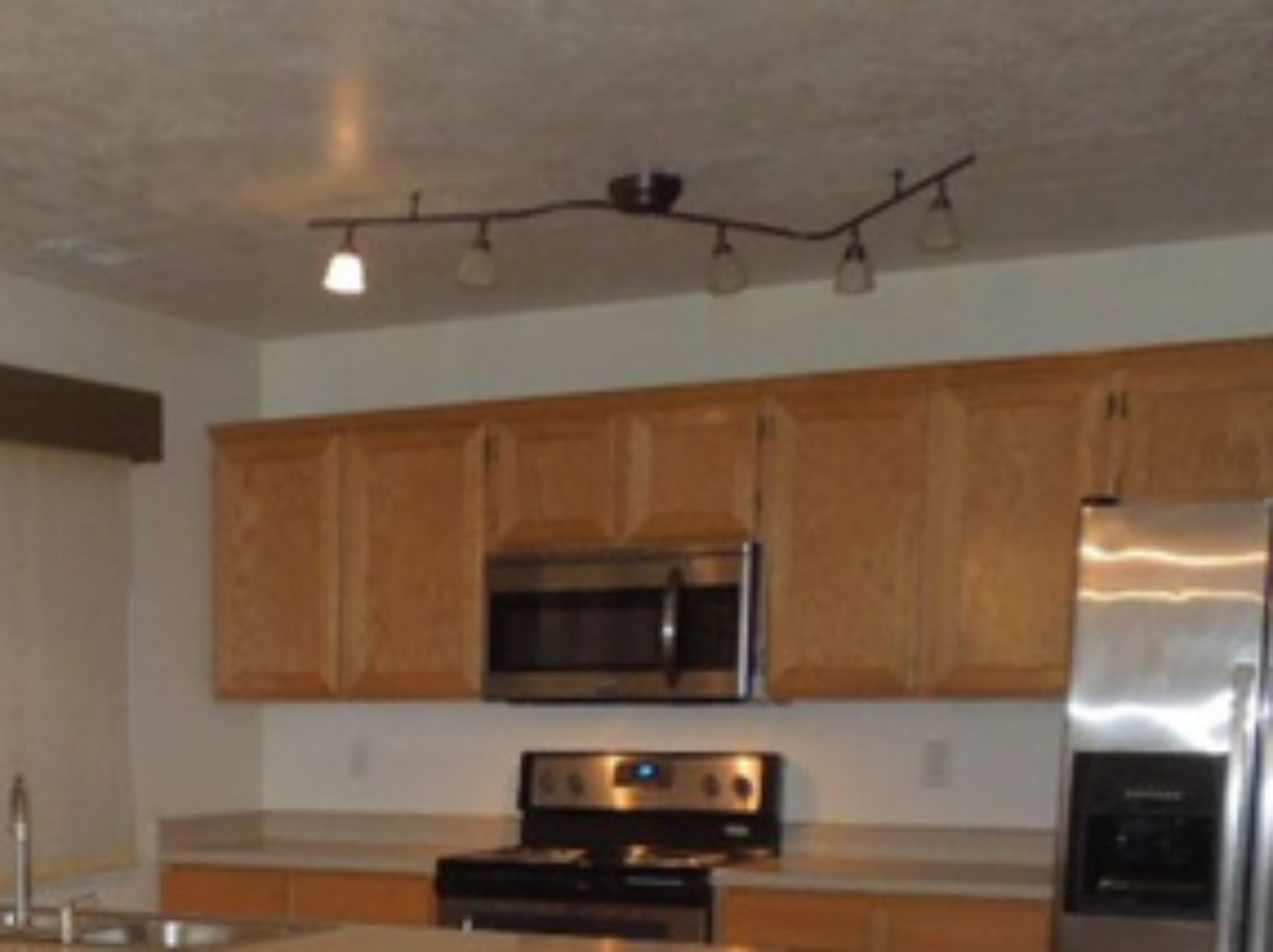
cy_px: 1028
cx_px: 142
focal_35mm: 56
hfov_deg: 32.7
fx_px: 2058
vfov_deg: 24.4
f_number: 3.3
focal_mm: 4.5
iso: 400
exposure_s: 1/30
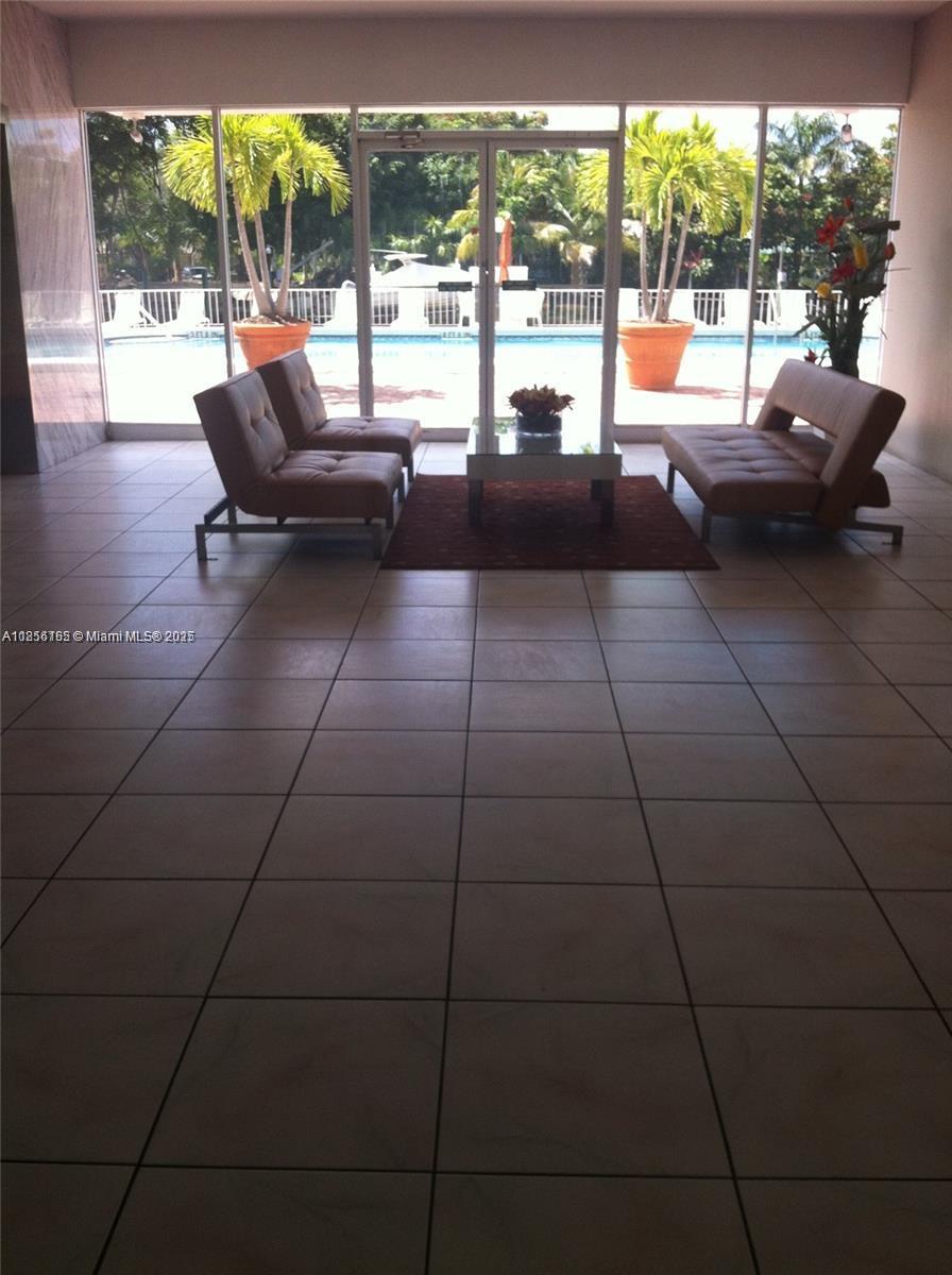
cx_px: 476
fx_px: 1287
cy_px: 638
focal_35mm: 35
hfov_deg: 40.6
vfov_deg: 52.7
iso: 80
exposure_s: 1/153
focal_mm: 3.85
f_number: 2.8
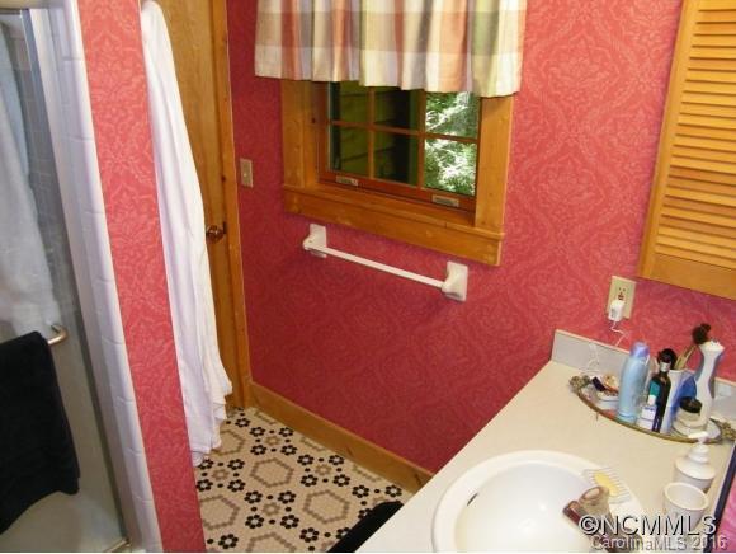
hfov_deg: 63.4
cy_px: 277
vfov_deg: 49.8
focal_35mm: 28
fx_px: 596
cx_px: 368
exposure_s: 1/30
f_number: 3.5
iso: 200
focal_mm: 5
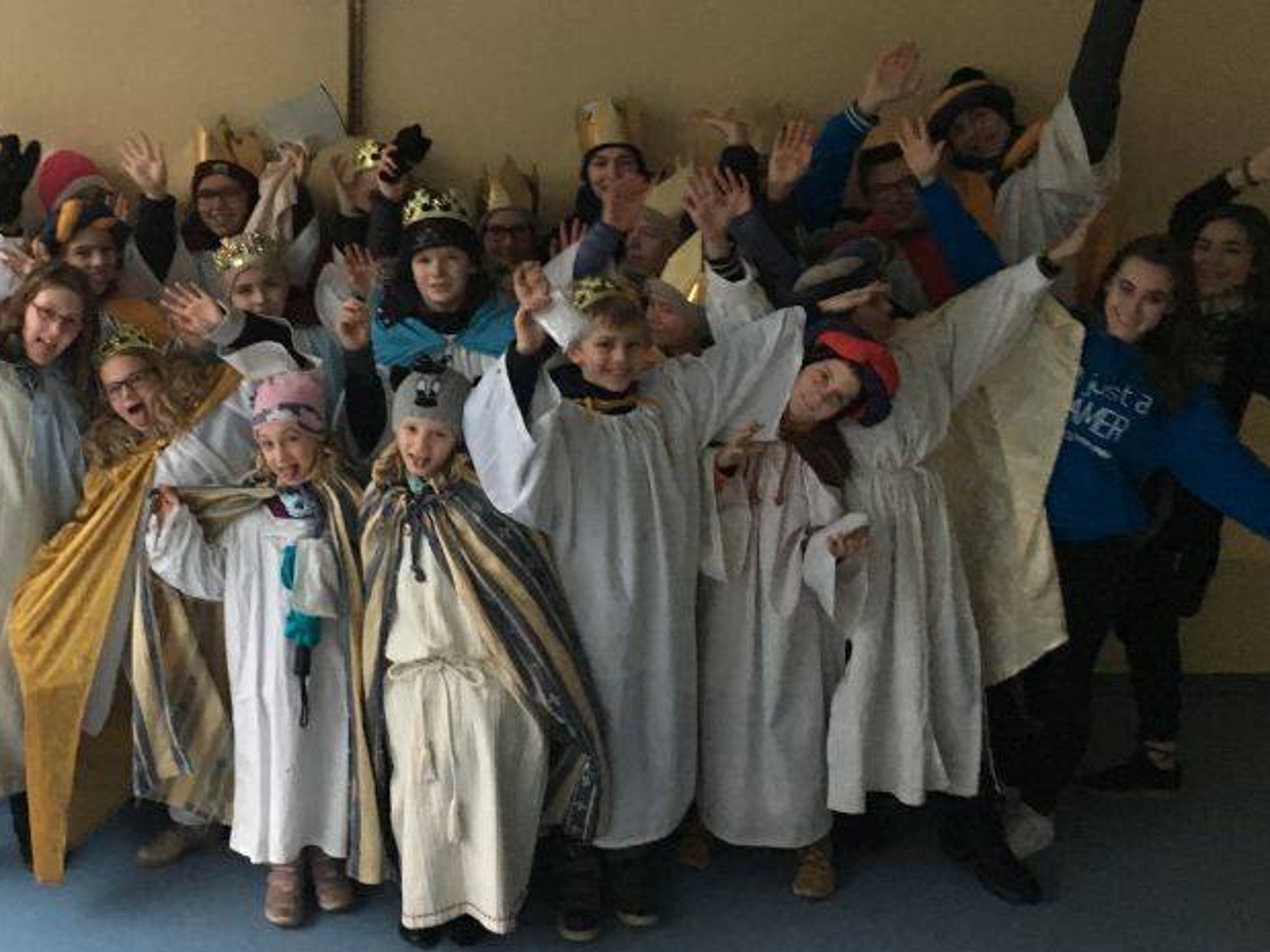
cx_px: 334
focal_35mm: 48
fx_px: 1761
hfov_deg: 38.7
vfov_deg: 30.2
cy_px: 423
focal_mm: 4.15
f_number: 2.2
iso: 200
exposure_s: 1/17
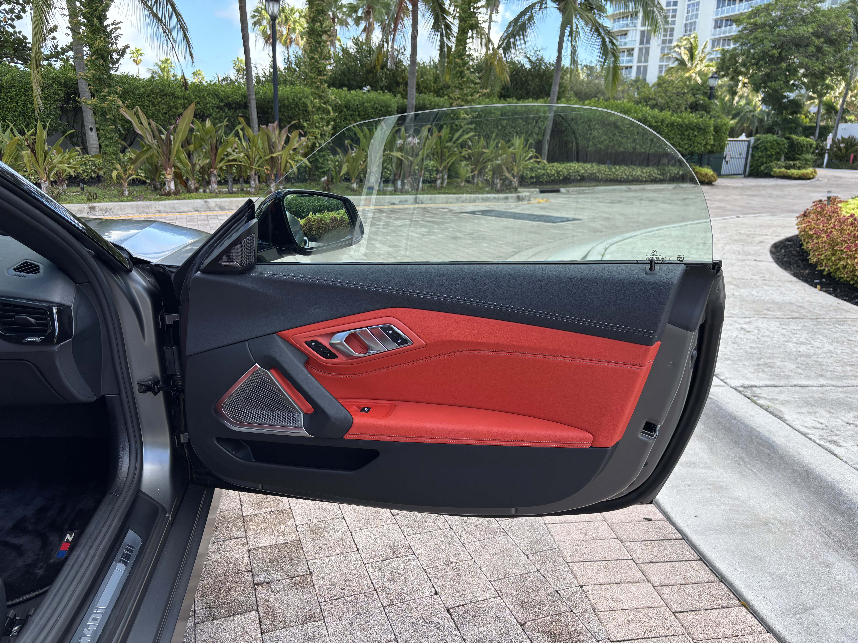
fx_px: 644
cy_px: 322
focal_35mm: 26
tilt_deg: -16.0
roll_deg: -1.4
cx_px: 429
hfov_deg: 67.3
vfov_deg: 53.1
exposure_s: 1/384
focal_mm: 5.96
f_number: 1.6
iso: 50
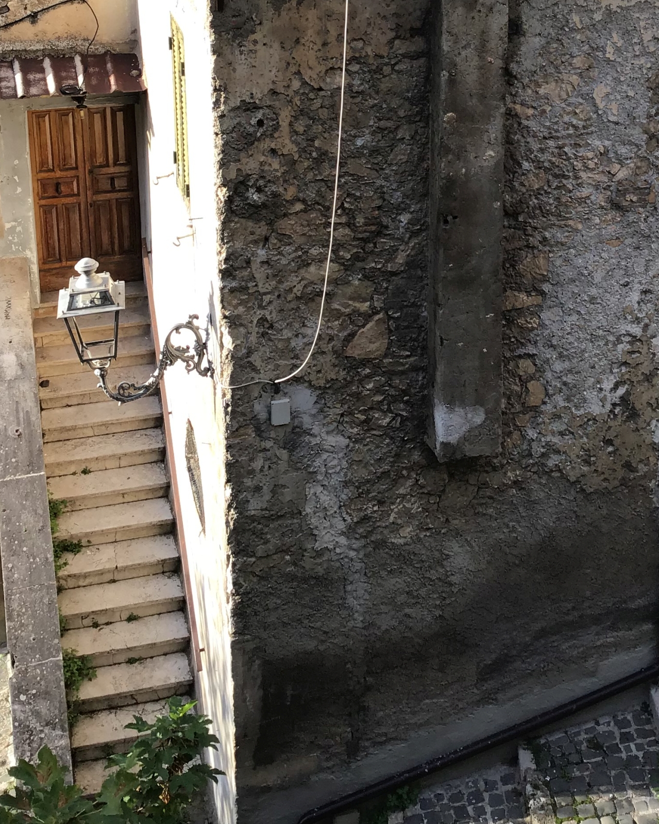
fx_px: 1292
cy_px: 116
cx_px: 376
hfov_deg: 28.6
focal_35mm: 53
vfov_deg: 33.8
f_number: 2.4
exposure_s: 1/244
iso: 25
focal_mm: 3.3
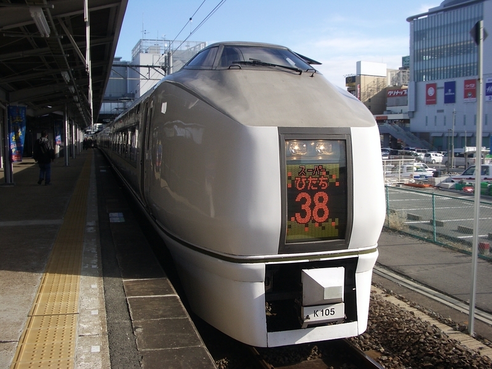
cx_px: 246
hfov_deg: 52.6
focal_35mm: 35
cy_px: 184
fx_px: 497
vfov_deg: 40.7
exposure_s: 1/320
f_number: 4.3
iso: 80
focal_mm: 5.8
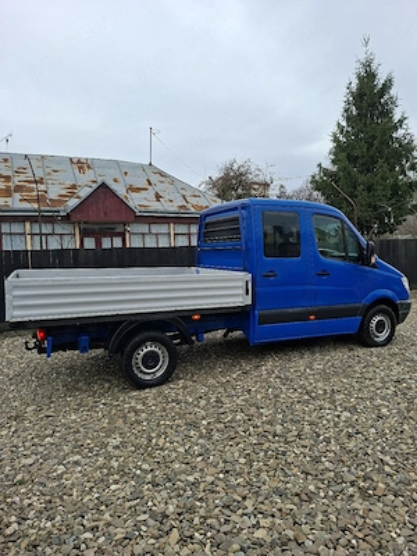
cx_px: 208
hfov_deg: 58.9
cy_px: 278
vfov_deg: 73.9
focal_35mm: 23
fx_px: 369
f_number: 1.8
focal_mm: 5.54
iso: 50
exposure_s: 1/833
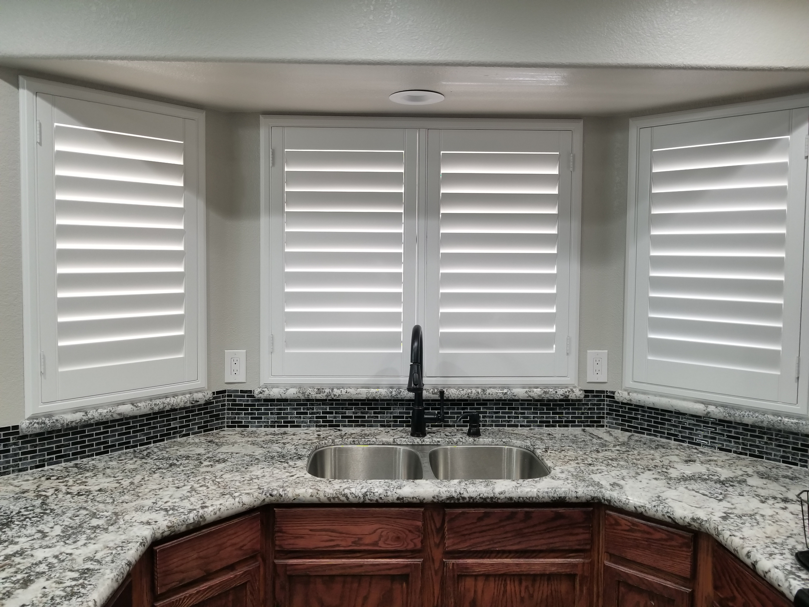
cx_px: 404
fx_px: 608
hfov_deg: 67.3
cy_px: 304
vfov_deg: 53.1
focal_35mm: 26
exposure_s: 1/60
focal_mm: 4.25
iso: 160
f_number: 1.7
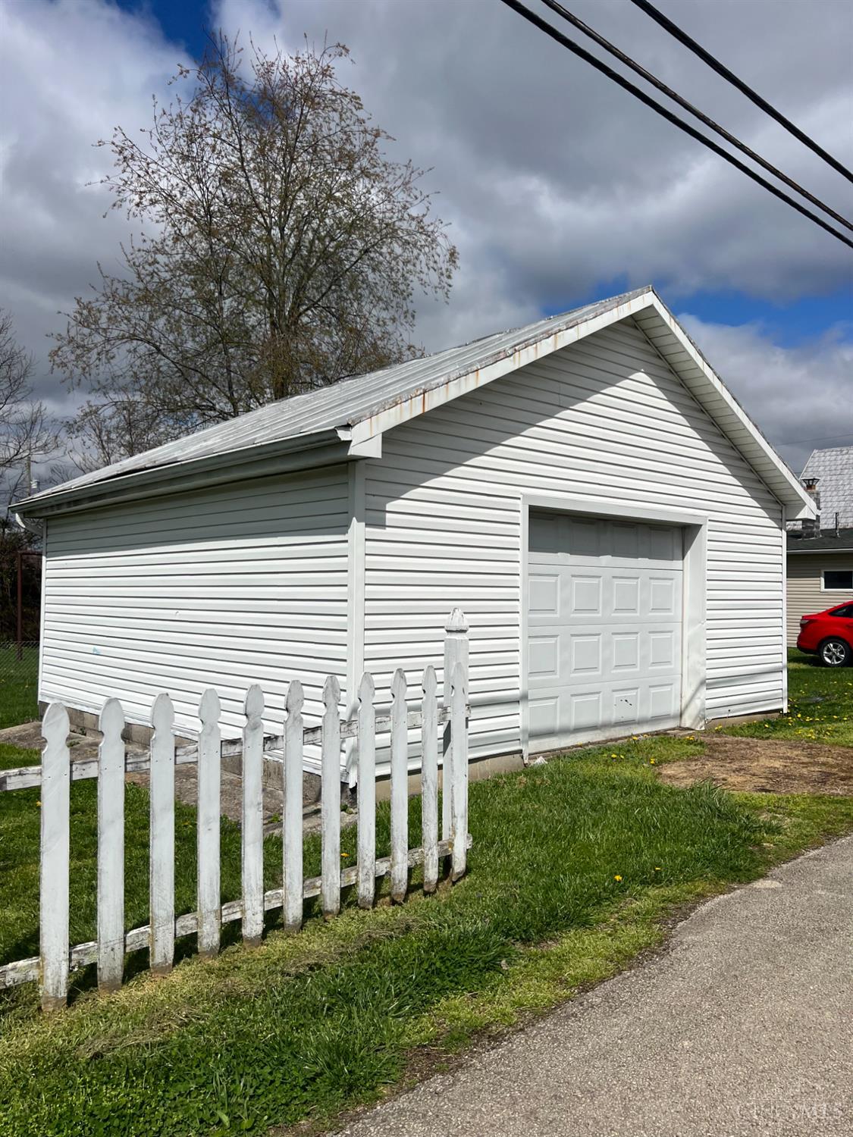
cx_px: 426
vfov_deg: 67.3
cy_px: 568
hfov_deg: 53.1
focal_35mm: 26
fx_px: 854
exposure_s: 1/14286
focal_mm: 5.7
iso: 50
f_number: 1.5
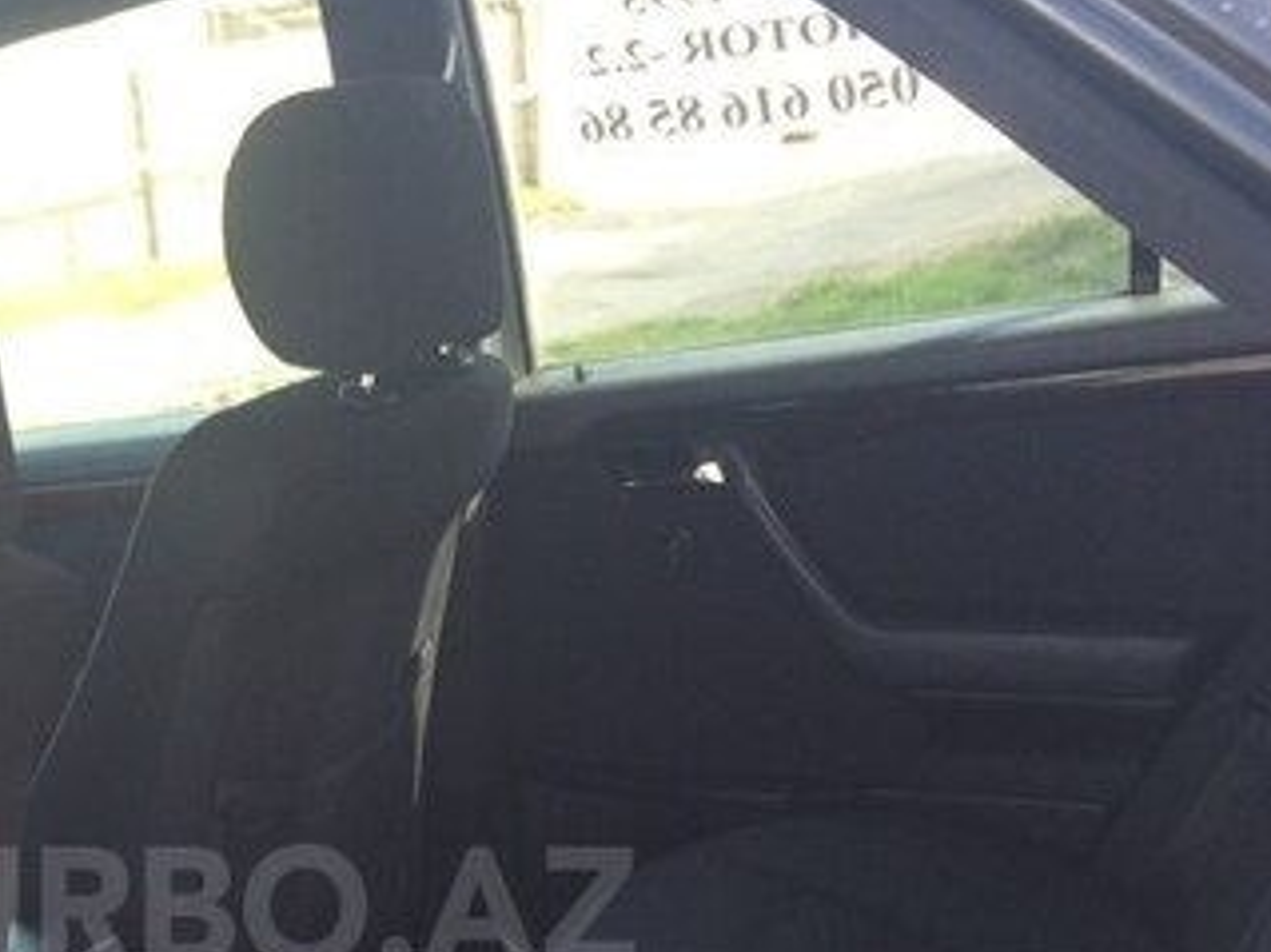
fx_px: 2202
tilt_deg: -25.2
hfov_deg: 31.2
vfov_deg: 23.6
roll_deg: +6.9
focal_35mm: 60
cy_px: 906
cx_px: 227
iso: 32
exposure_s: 1/112
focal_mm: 4.15
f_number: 2.2
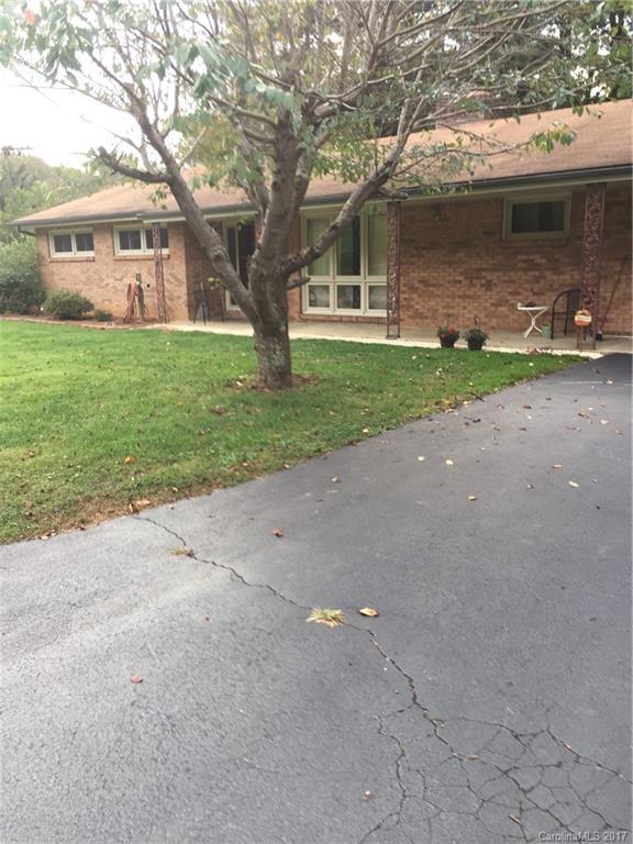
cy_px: 422
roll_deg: +1.7
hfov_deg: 48.2
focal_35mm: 29
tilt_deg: -11.2
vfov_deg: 61.7
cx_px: 316
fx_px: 707
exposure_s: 1/120
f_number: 2.2
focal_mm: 4.15
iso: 40
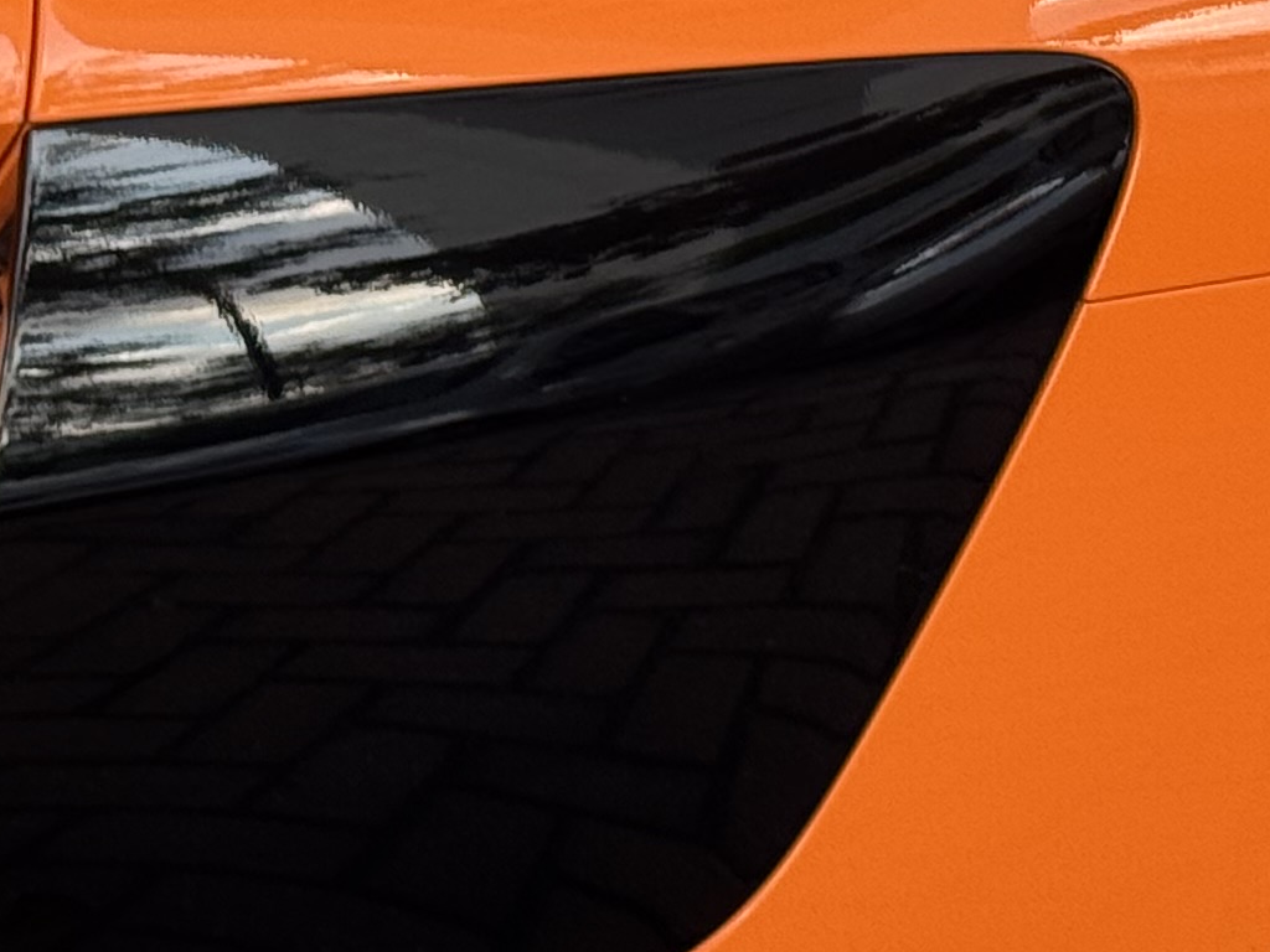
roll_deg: +0.0
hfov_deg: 10.4
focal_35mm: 189
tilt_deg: -15.3
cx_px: 944
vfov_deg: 7.8
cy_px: -19
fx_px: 6934
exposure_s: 1/172
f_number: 1.78
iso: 80
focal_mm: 6.76
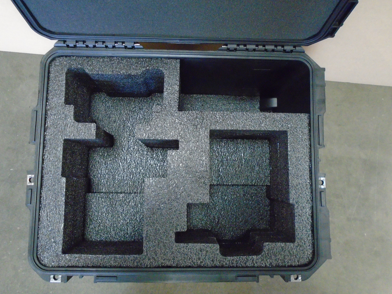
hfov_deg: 67.3
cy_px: 147
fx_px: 294
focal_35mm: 26
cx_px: 196
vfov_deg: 53.1
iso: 800
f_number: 3.2
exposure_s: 1/40
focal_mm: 4.6
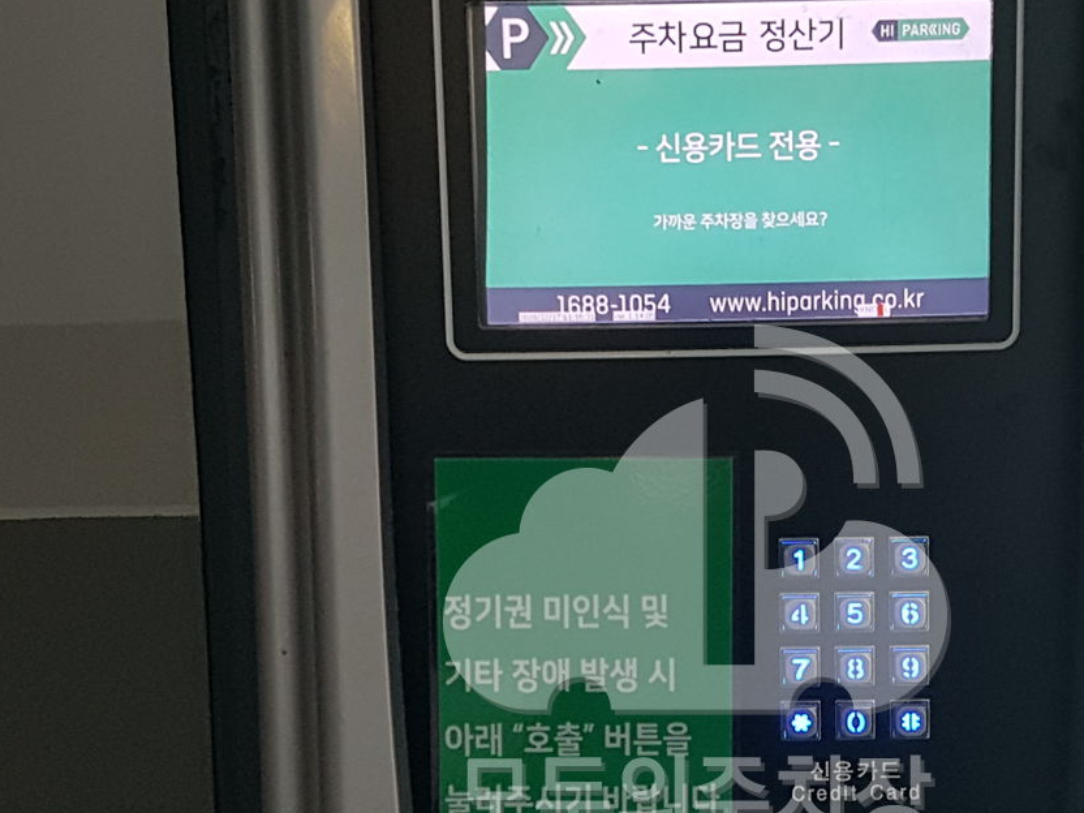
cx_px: 713
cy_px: 599
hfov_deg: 30.1
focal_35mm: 64
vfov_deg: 22.7
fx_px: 2004
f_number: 1.7
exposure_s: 1/60
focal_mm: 4.2
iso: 160
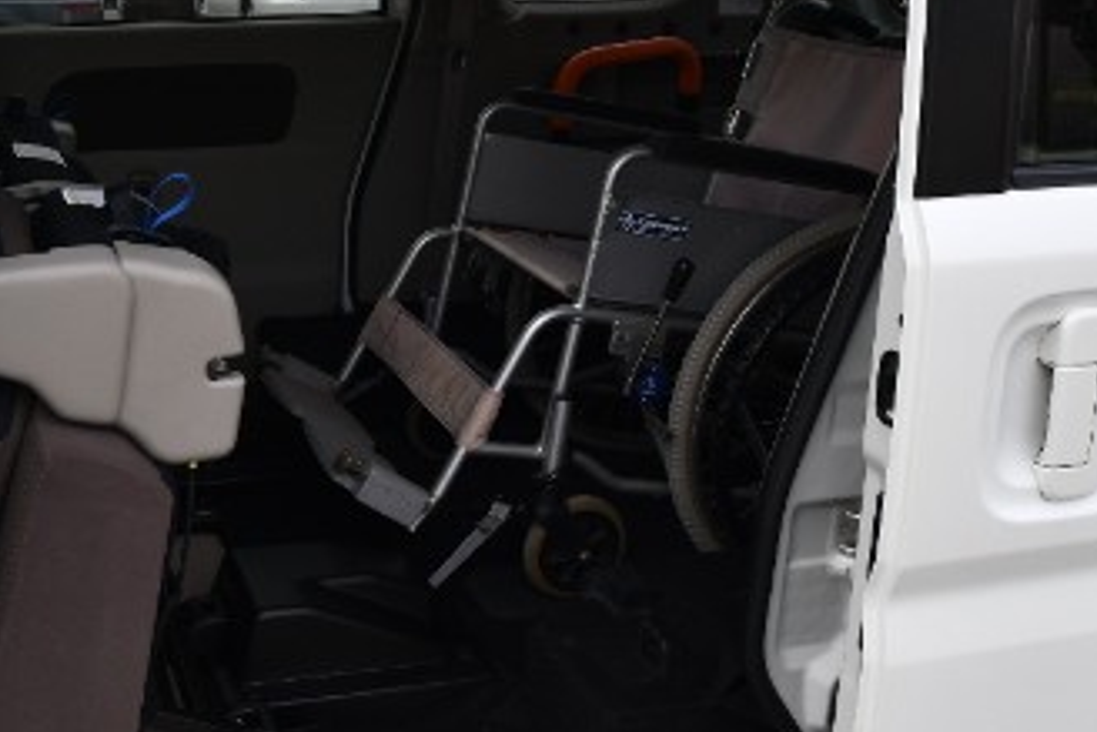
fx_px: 1189
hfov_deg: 47.5
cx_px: 264
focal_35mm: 39
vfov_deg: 34.0
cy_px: 262
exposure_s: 1/250
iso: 200
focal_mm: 11
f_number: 6.3
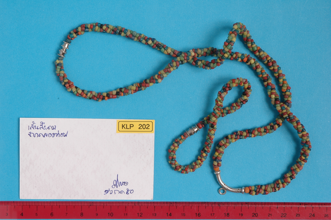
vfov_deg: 17.5
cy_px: 110
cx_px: 166
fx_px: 717
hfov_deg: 26.0
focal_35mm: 78
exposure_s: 1/6
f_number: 22
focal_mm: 52
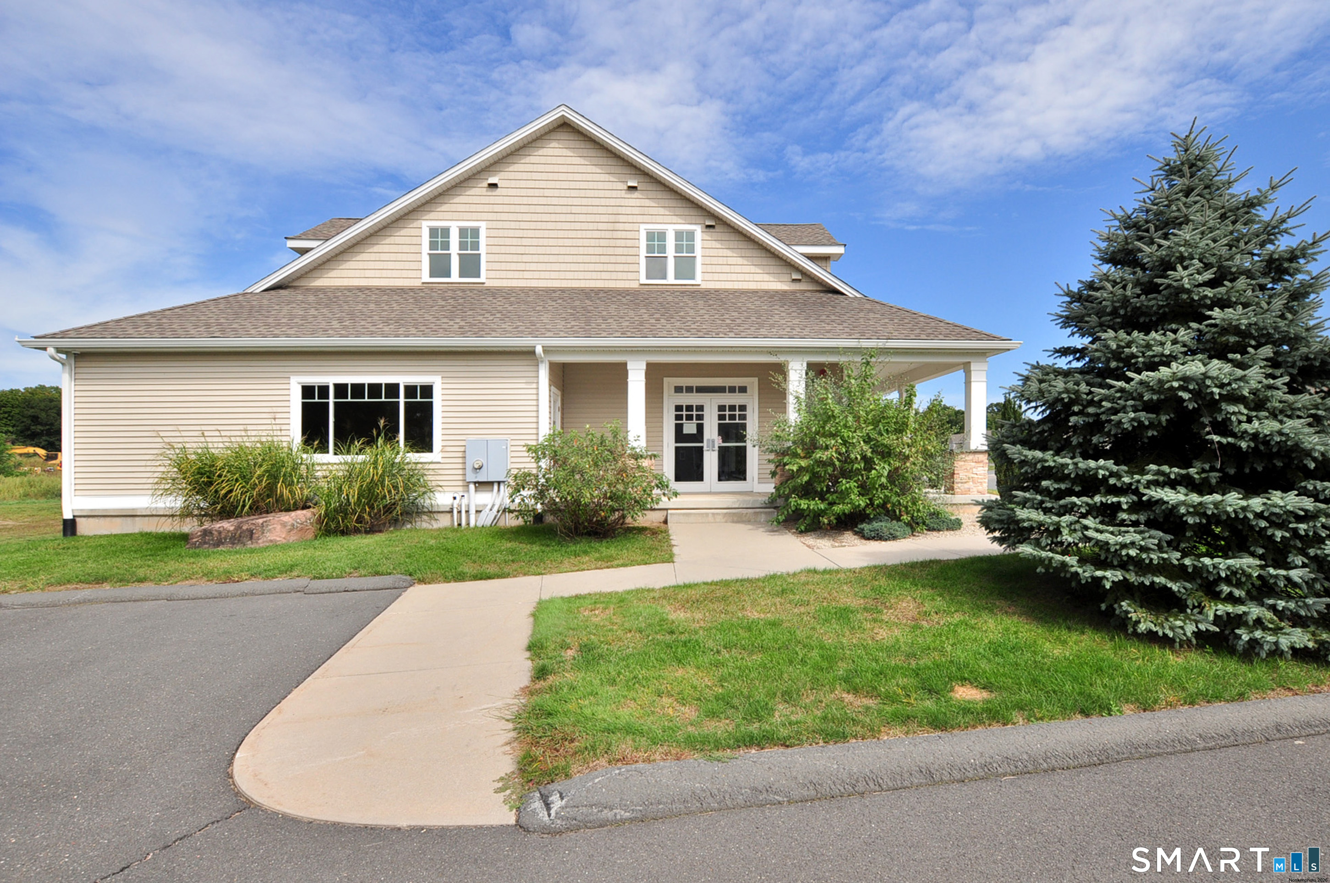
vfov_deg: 77.2
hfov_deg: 100.5
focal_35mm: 15
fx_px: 553
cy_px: 442
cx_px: 665
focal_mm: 10
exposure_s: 1/400
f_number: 9
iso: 250
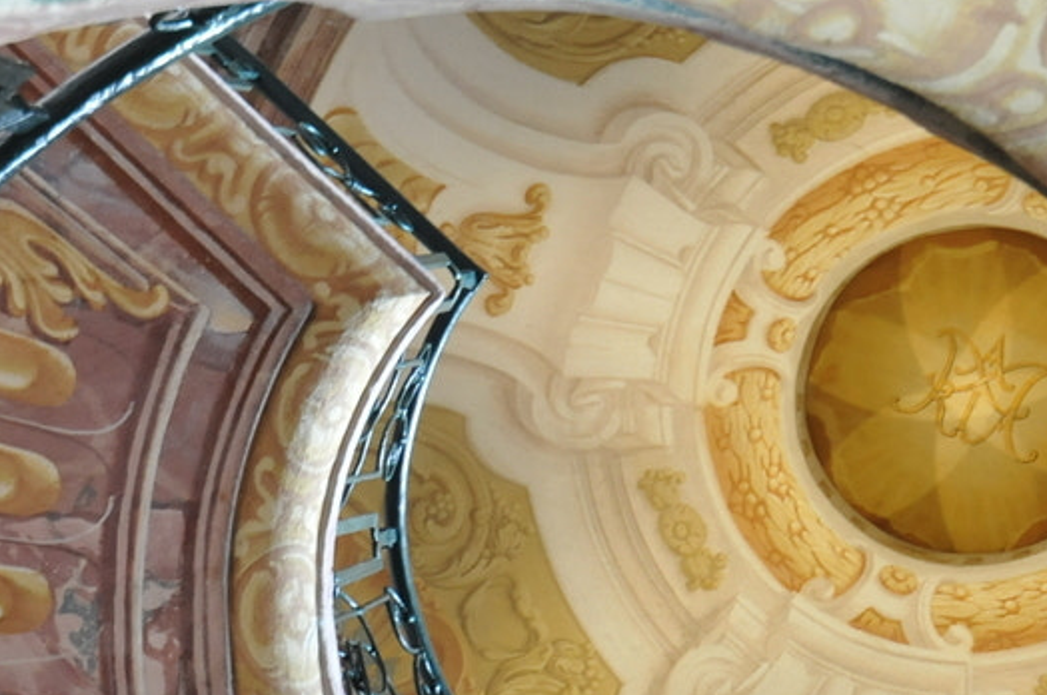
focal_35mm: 110
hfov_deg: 18.2
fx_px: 3195
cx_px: 62
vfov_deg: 12.3
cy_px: 696
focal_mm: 24
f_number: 4.5
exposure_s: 1/30
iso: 800
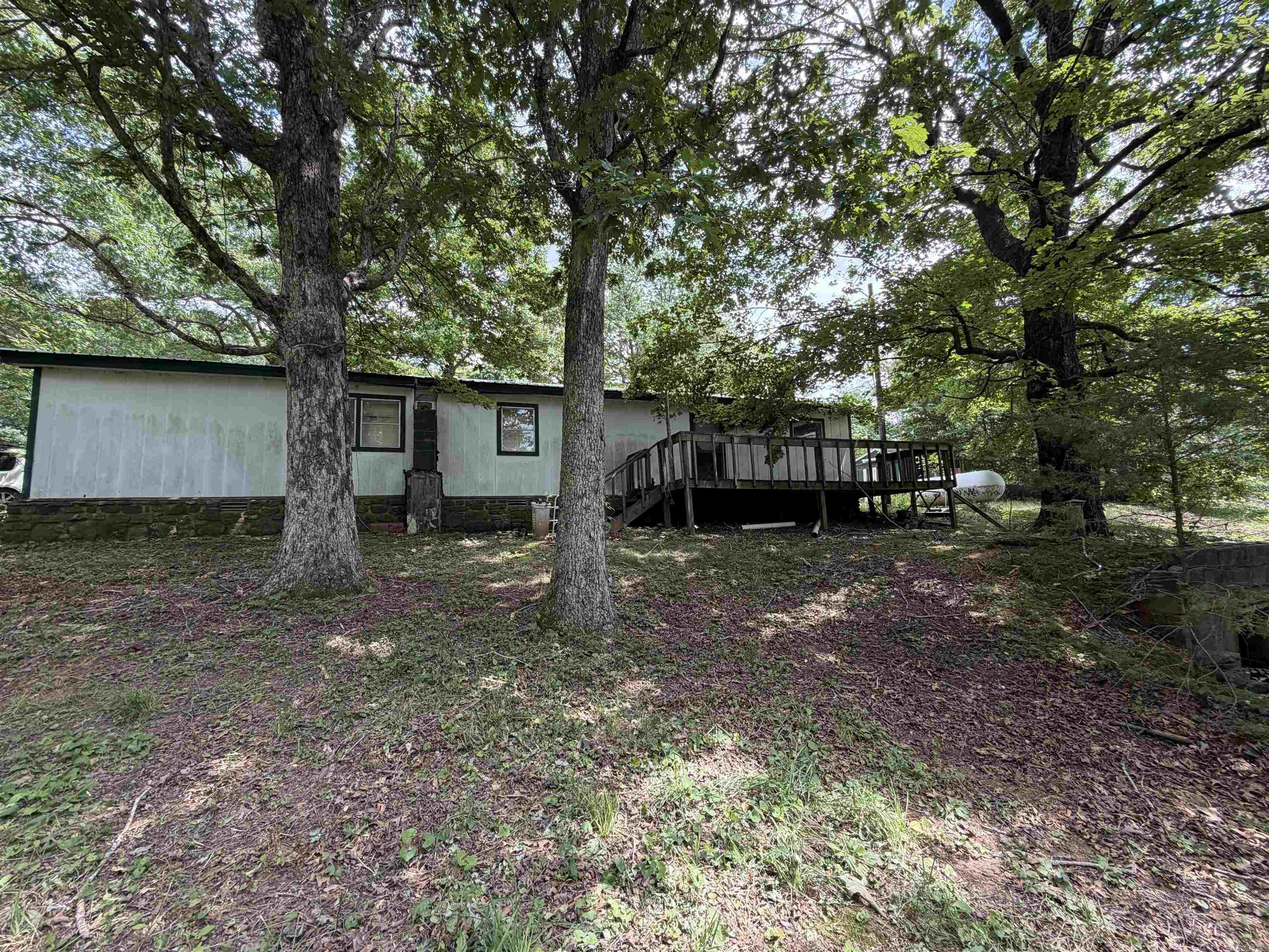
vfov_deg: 85.7
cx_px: 634
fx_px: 513
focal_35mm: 14
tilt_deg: +6.1
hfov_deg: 102.1
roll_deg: +2.1
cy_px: 476
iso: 64
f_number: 2.2
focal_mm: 2.22
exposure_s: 1/154
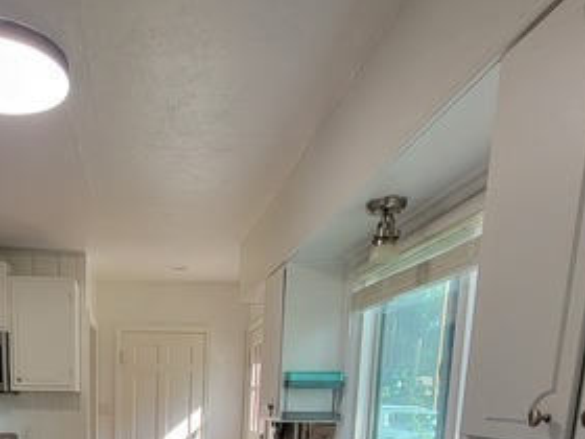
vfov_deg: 36.9
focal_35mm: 31
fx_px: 524
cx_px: 143
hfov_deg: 55.4
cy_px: 502
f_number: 2.2
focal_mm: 2.2
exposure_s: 1/60
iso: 100
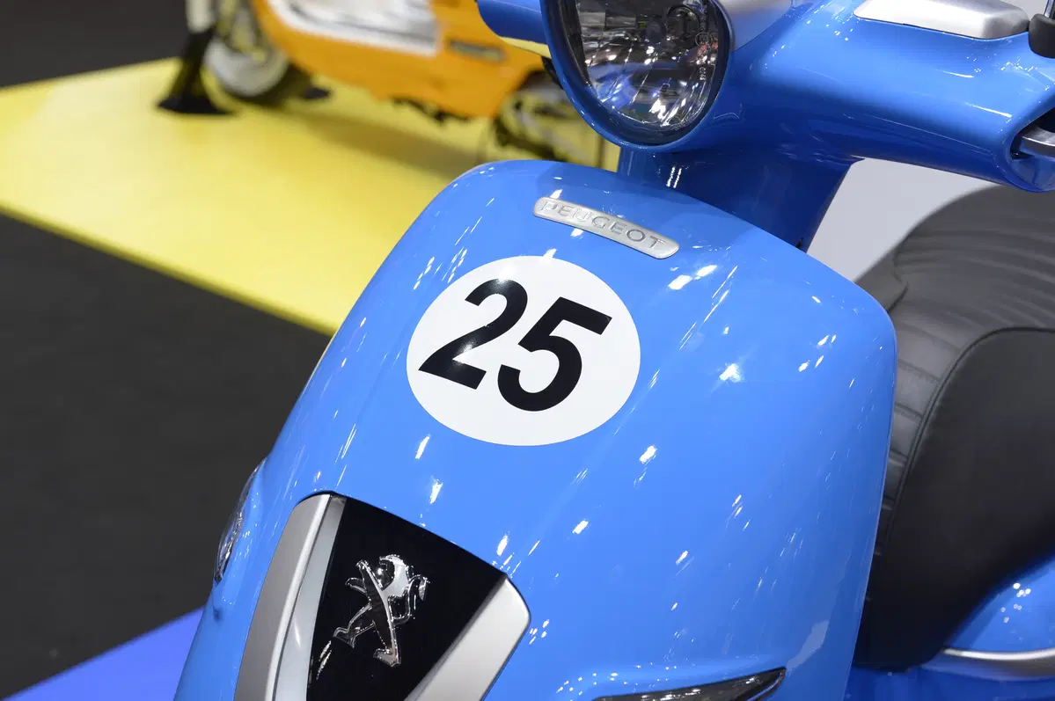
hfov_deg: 28.9
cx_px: 528
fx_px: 2049
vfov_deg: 19.4
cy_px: 350
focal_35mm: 70
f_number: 6.3
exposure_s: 1/160
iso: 1000
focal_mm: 70
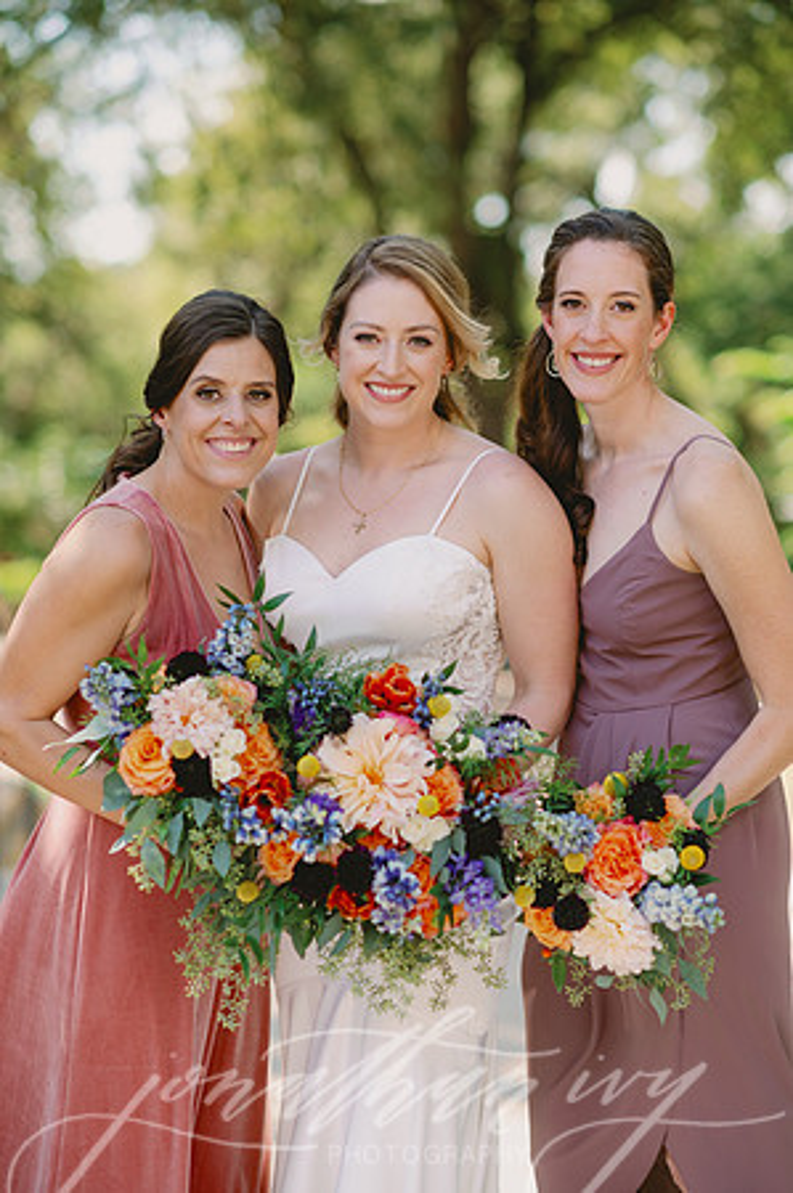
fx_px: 2815
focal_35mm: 85
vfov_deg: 23.9
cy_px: 596
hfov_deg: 16.0
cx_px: 396
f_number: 2.2
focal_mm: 85
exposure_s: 1/640
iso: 100
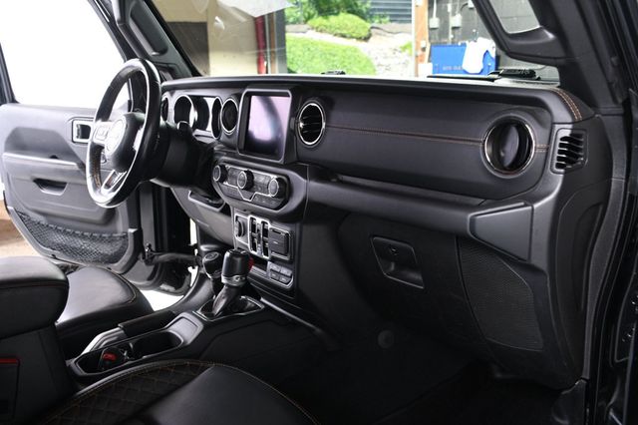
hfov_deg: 53.2
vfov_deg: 36.8
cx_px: 319
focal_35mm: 36
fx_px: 638
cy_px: 212
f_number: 4
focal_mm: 24
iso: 160
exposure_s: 1/160
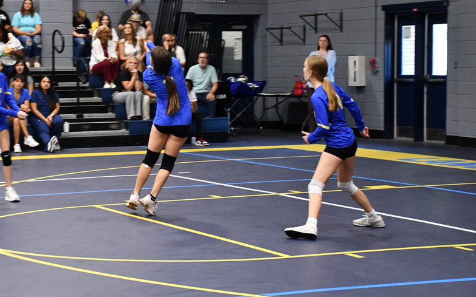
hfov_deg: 20.7
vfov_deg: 13.1
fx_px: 1297
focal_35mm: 100
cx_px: 168
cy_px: 118
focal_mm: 50
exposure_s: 1/125
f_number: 4.8
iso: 2500
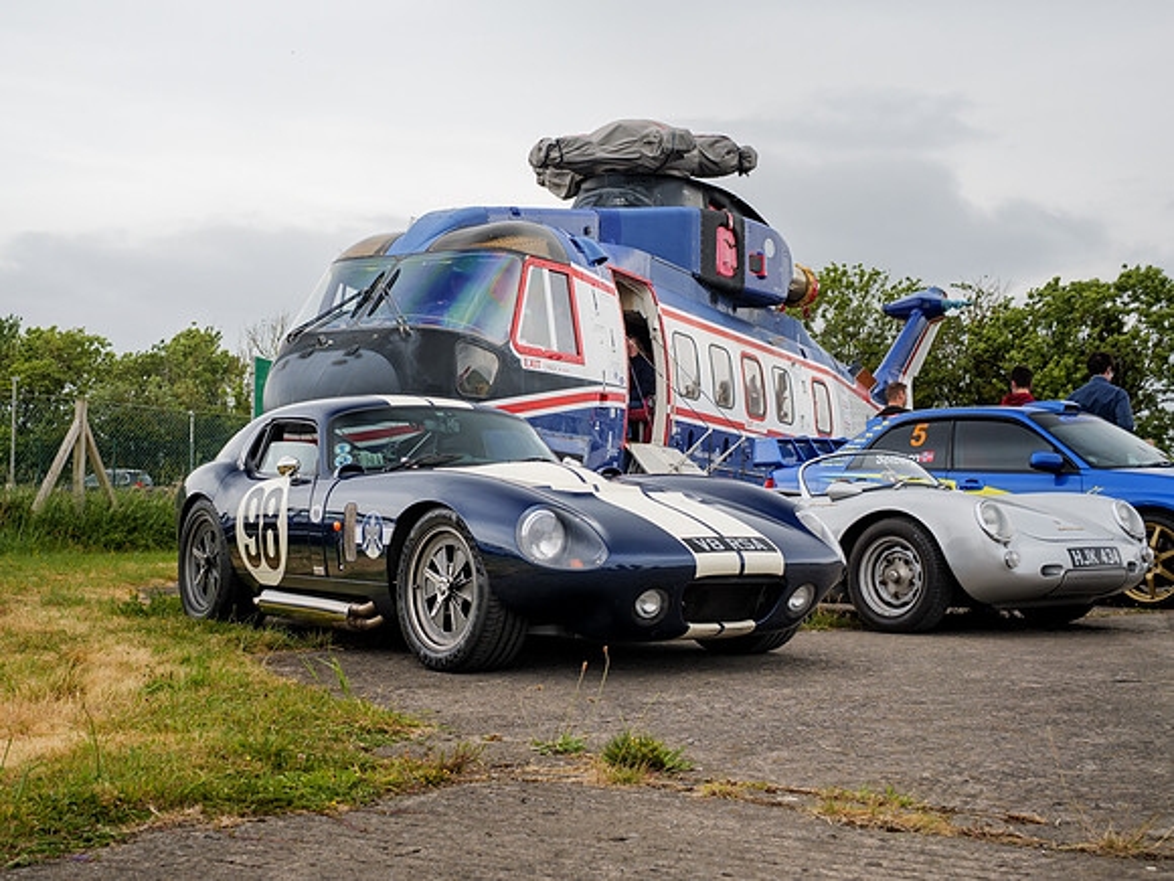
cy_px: 472
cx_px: 536
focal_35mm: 48
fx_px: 1640
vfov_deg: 30.0
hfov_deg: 39.3
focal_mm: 20
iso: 100
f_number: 3.5
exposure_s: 1/320
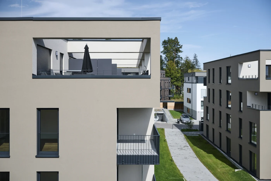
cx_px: 136
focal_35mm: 35
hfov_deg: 54.4
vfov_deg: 37.9
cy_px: 90
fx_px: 264
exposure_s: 1/400
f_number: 4
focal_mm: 35
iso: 64
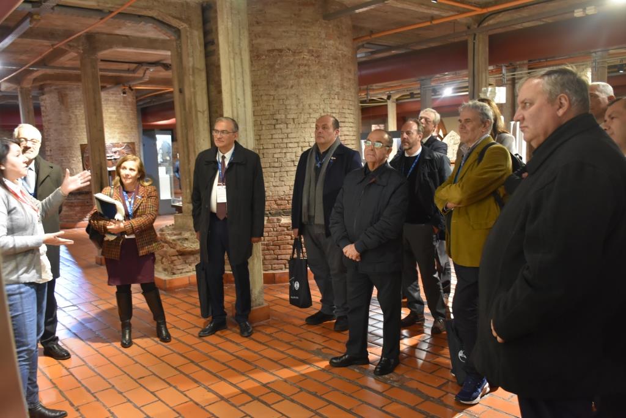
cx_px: 313
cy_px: 209
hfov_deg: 61.9
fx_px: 522
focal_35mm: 30
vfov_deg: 43.6
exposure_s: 1/13
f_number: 3.5
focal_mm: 20
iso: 1600
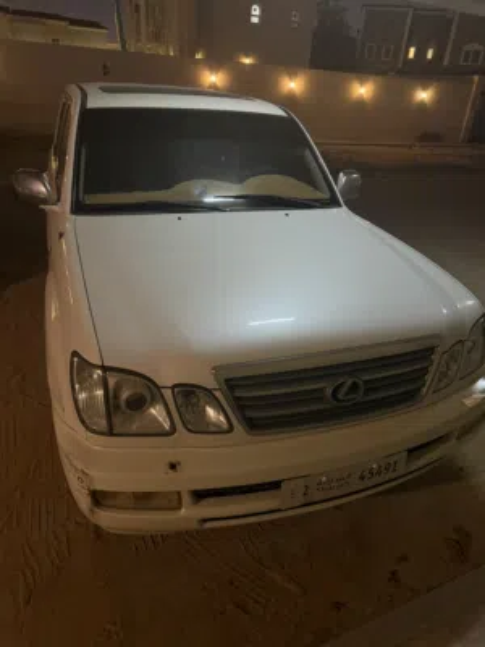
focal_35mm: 24
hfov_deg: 56.8
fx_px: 448
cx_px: 242
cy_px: 324
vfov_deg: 71.6
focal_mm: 6.76
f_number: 1.78
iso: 800
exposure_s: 1/25
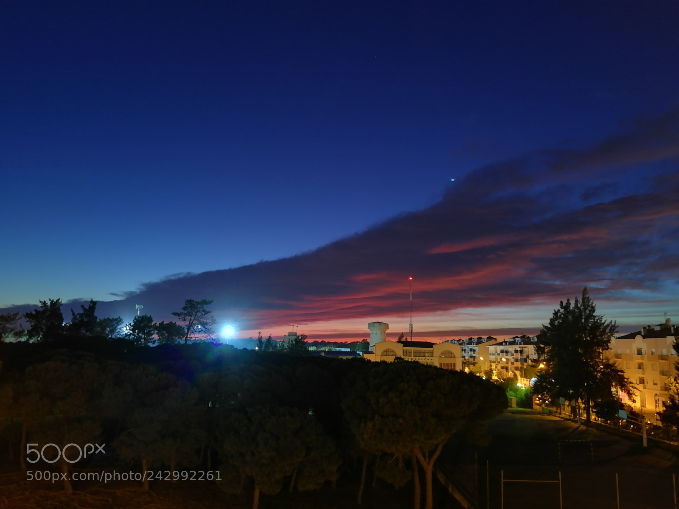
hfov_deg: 65.3
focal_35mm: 27
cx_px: 340
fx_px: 530
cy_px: 254
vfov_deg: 51.4
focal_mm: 3.95
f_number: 2.2
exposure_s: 25
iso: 100
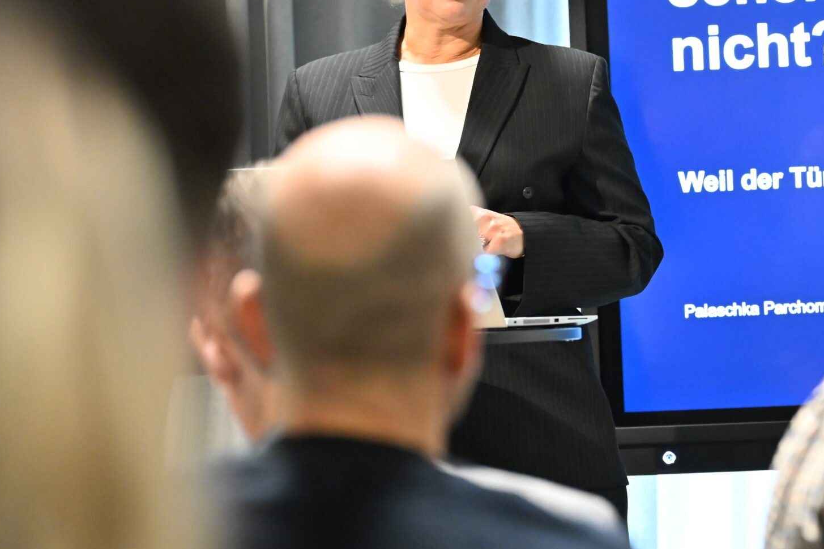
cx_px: 689
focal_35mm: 234
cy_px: 121
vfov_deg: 5.9
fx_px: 5356
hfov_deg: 8.8
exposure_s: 1/160
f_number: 4
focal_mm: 133
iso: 5000
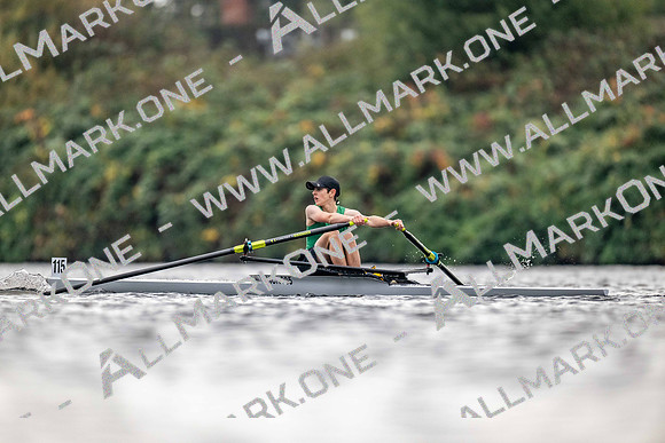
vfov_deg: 2.3
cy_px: 222
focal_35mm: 600
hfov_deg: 3.4
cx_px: 332
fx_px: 11085
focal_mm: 600
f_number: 4
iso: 2200
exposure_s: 1/2500
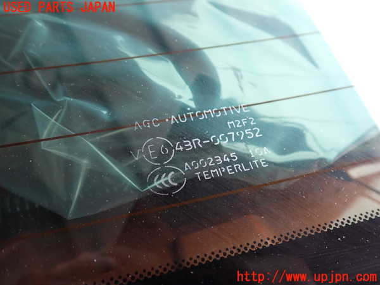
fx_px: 329
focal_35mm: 30
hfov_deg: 60.0
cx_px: 190
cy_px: 142
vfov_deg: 46.8
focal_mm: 5.4
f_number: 2.3
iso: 125
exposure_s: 1/60
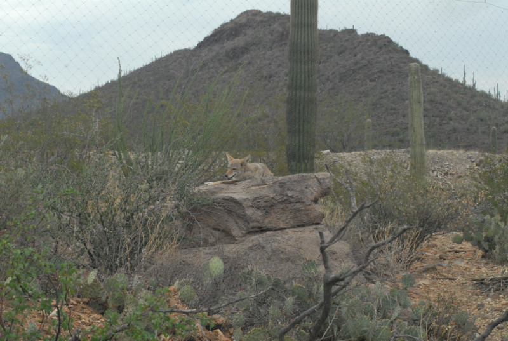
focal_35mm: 105
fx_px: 1485
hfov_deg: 19.4
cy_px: 170
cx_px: 254
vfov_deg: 13.1
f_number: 14
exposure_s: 1/640
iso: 1600
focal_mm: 70
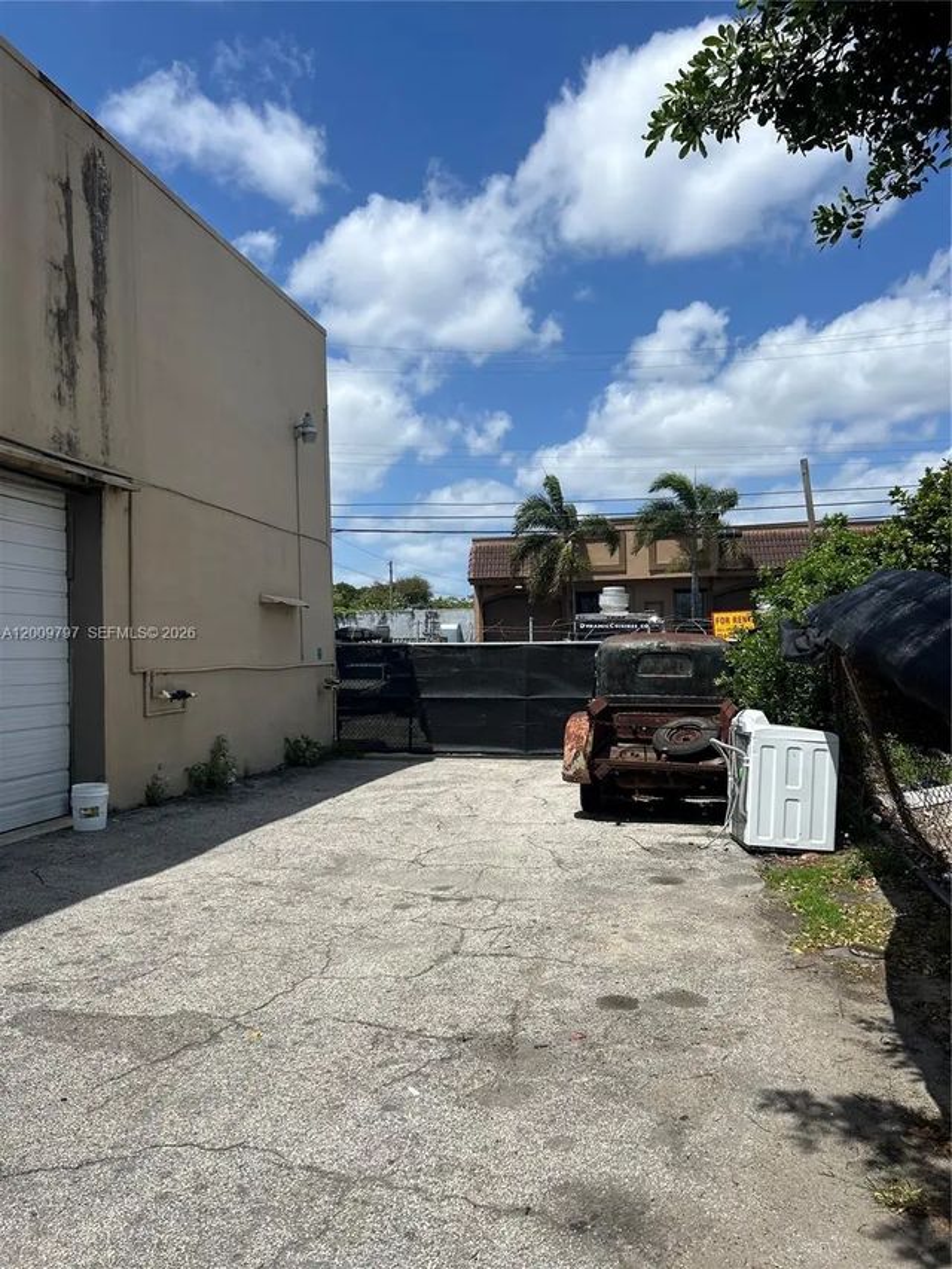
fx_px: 953
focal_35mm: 26
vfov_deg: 67.3
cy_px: 634
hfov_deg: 53.1
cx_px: 476
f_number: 1.5
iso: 50
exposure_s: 1/6993
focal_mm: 5.7
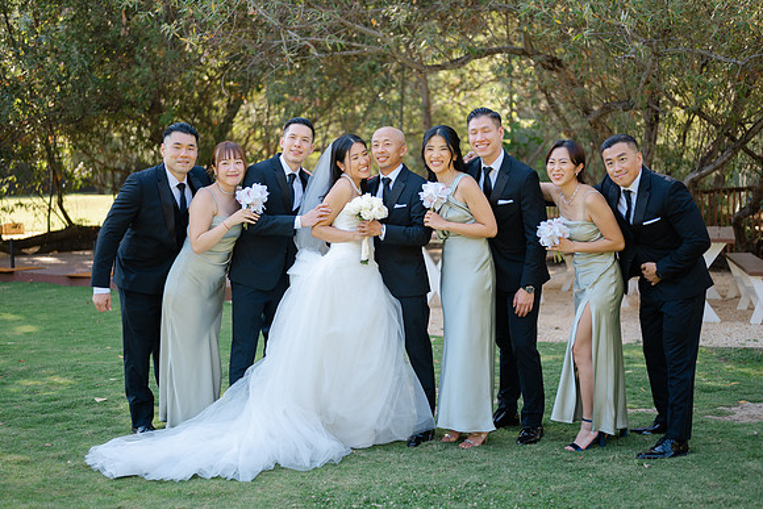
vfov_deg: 27.0
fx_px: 1060
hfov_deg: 39.6
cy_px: 254
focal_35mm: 50
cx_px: 382
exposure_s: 1/400
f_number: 1.8
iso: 64
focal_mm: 50
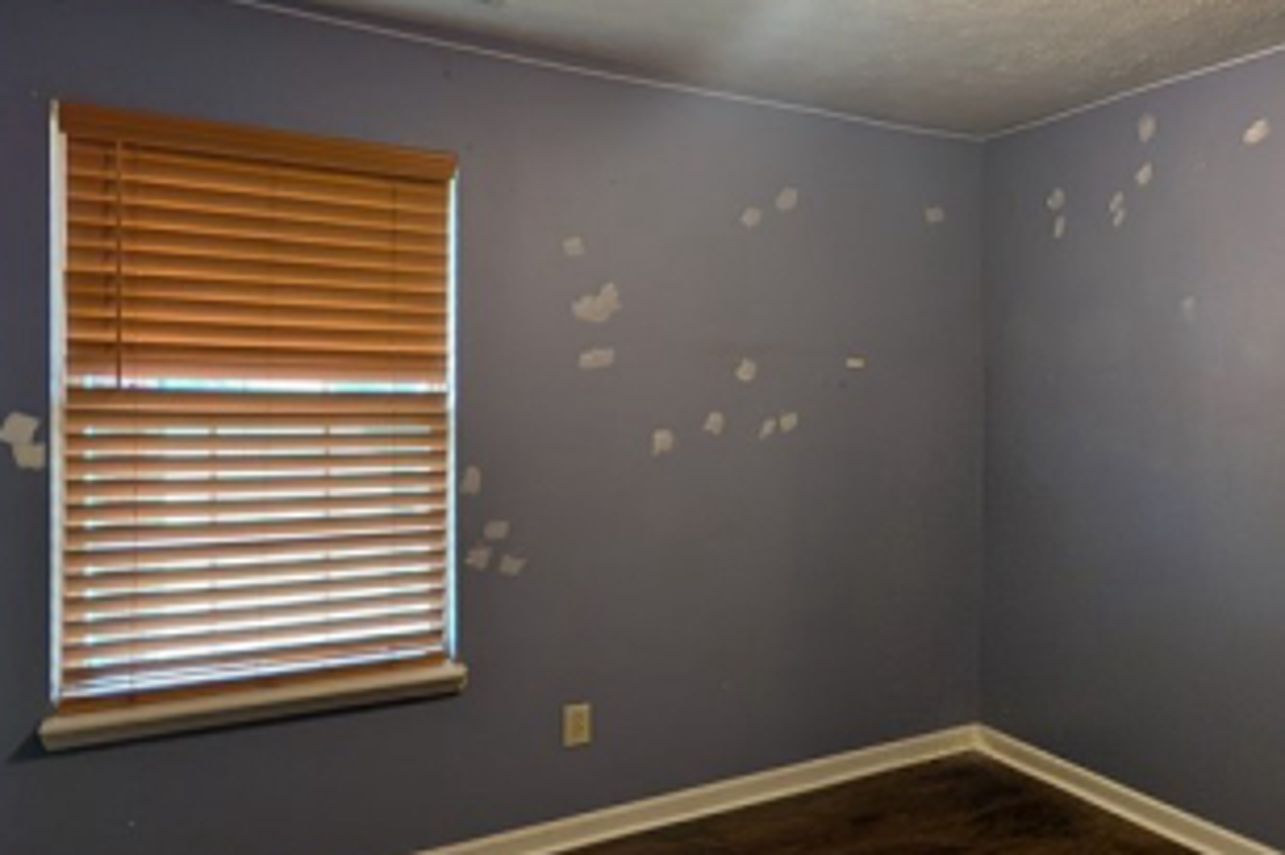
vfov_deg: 47.9
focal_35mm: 27
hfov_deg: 63.5
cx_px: 962
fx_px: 963
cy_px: 409
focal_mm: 2.02
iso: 141
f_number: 1.7
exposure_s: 1/27.4
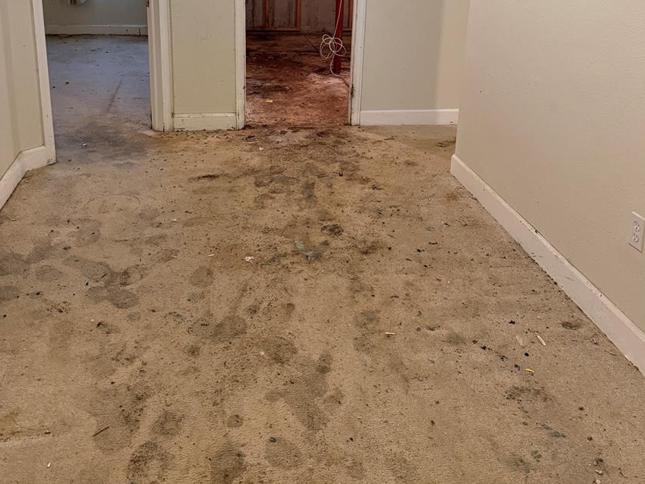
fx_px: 633
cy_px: 94
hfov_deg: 53.9
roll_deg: -3.1
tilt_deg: -13.8
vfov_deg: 40.0
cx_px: 310
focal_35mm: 34
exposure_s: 1/60
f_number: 1.78
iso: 500
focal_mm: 6.76
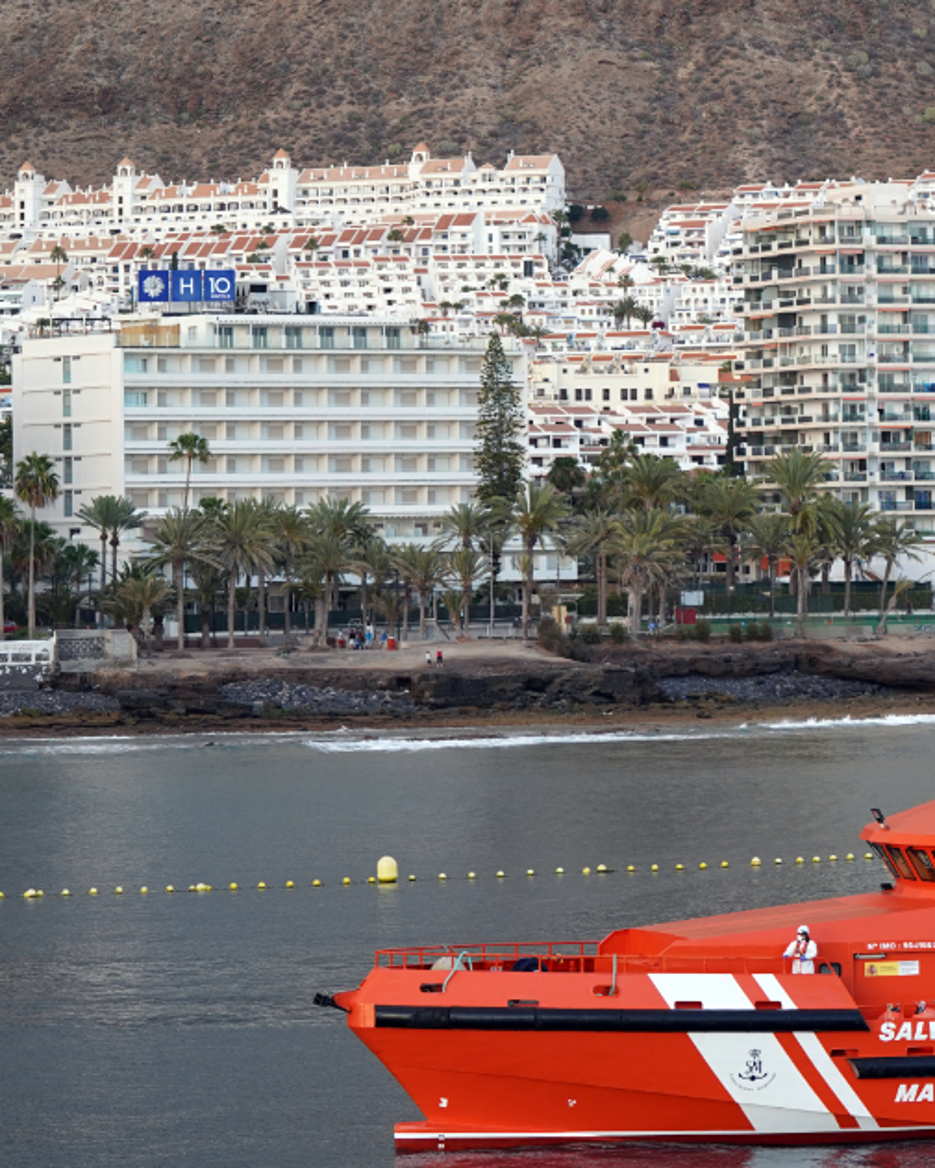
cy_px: 653
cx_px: 959
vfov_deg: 11.0
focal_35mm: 175
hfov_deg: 8.8
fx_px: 6052
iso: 400
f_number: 4
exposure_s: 1/320
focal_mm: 98
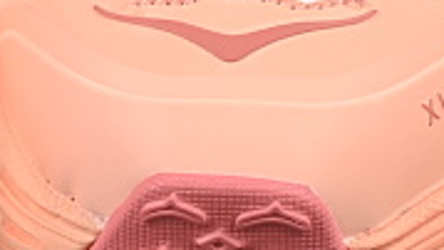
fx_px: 5573
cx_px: -64
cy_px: -238
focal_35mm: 473
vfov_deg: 2.6
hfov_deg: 4.6
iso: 160
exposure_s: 1/80
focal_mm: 50
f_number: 8
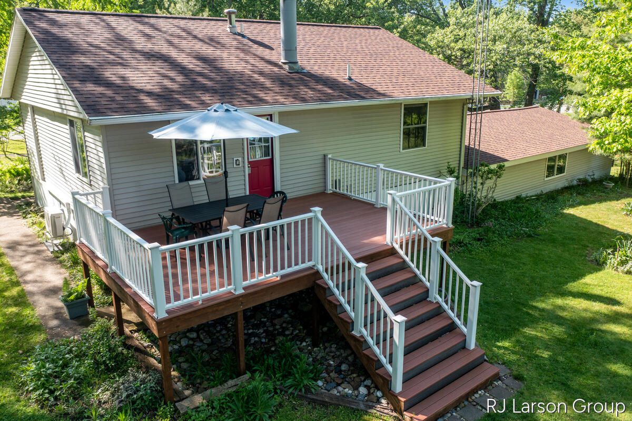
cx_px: 316
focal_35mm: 28
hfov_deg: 65.5
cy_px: 210
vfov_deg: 46.4
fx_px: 491
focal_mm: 10.26
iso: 100
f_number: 4
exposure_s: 1/120
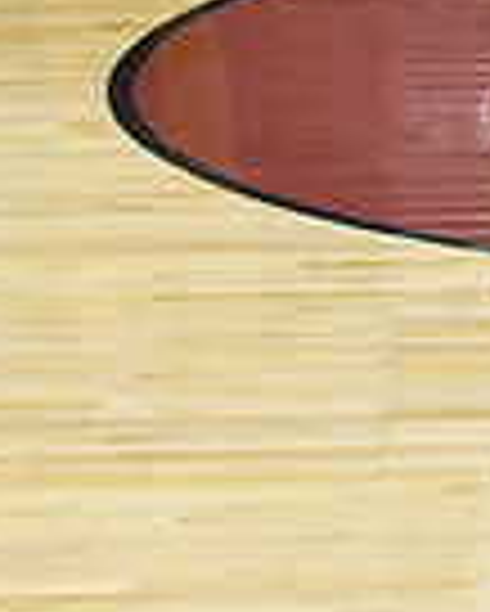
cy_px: -160
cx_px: 1133
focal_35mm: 515
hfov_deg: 3.0
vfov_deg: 3.7
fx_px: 9325
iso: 3200
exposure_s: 1/400
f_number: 2.8
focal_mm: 86
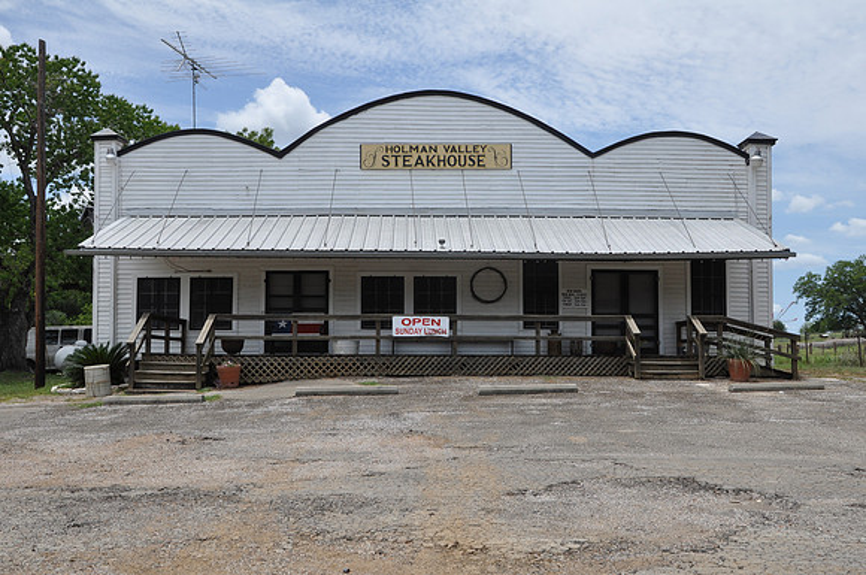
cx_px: 433
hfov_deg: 53.2
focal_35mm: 36
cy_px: 288
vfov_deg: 36.8
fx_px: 865
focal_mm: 24
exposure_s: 1/160
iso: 200
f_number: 13
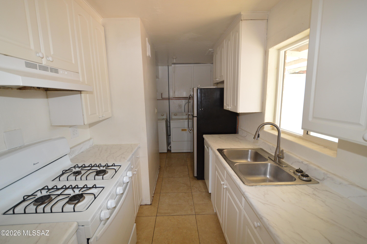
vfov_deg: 77.2
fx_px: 153
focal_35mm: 15
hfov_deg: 100.4
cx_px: 184
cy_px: 122
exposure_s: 1/80
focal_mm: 10
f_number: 4.5
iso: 400
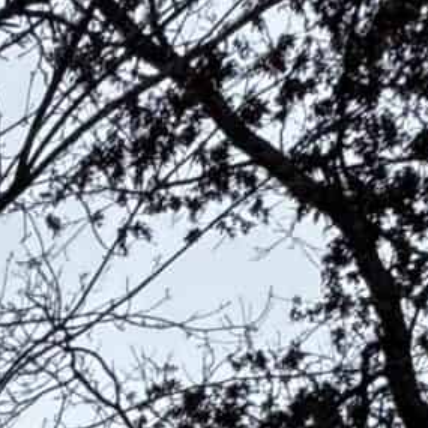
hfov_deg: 10.5
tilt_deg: +27.3
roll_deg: +2.5
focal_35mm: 111
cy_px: 1367
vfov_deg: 10.2
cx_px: -895
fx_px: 1553
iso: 50
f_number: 2.2
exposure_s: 1/641
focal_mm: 2.22
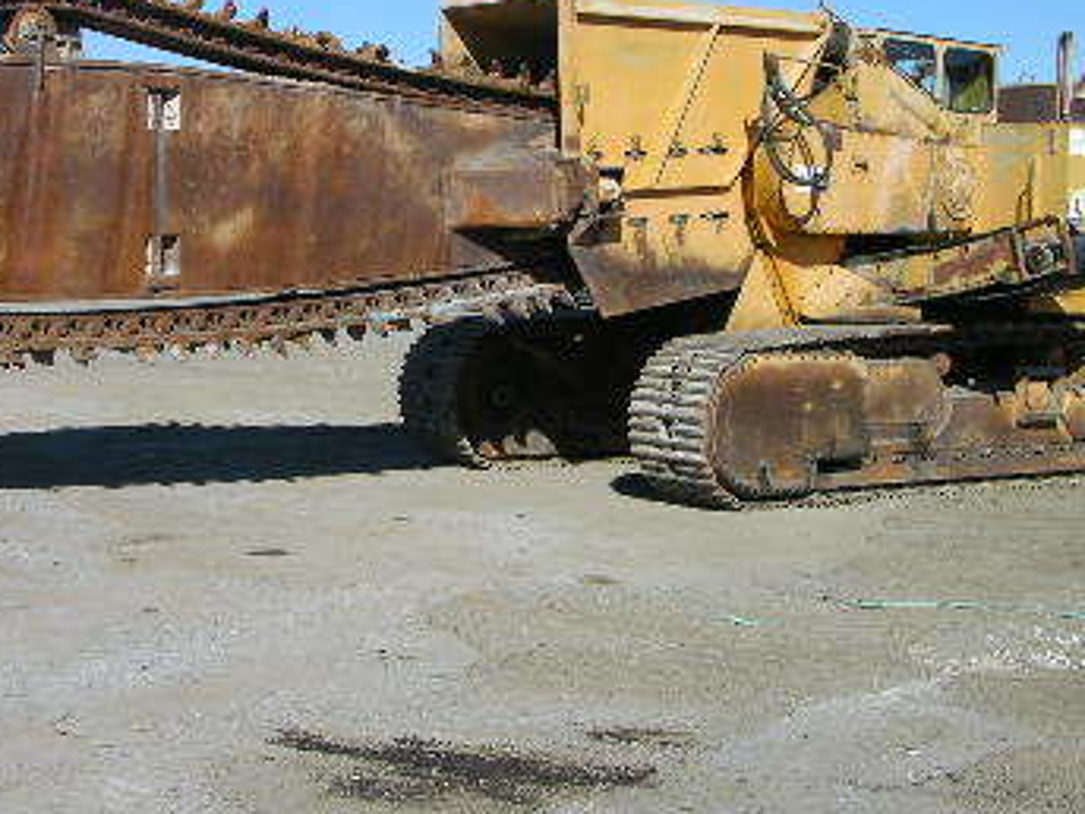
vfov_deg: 21.9
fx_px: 2100
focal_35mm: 67
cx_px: 432
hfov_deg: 28.9
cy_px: 284
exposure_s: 1/215
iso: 50
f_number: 7.1
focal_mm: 9.2
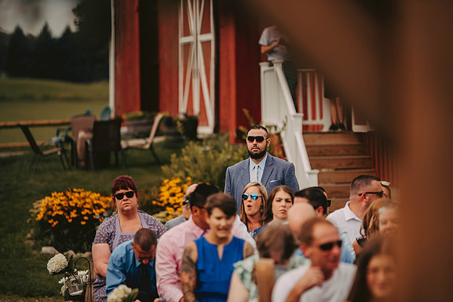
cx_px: 226
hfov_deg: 10.3
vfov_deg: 6.9
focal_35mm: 200
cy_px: 151
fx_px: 2517
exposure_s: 1/1600
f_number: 2.8
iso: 200
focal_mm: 200
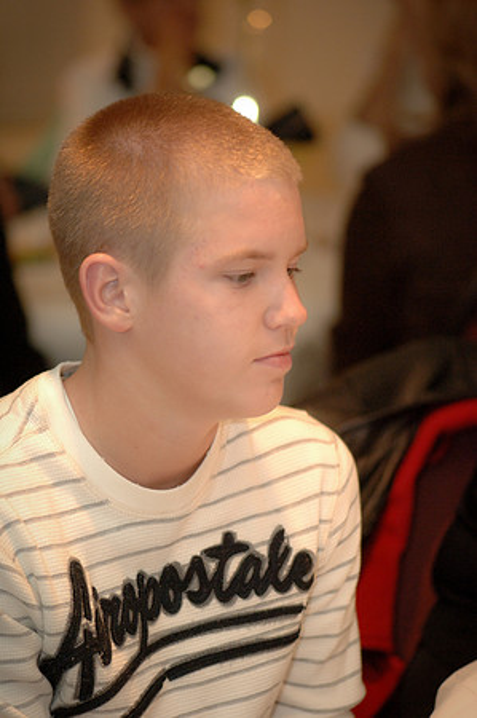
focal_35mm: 158
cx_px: 238
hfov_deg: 8.7
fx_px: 3137
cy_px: 359
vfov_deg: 13.1
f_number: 2.8
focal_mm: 105
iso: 800
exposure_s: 1/40
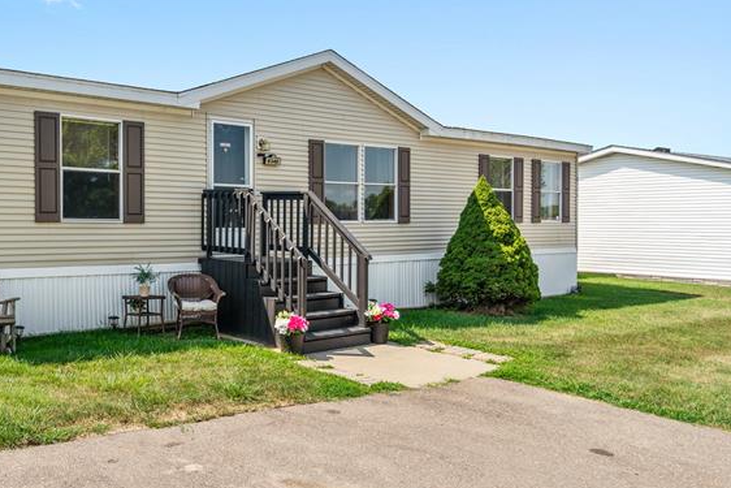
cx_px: 160
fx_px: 630
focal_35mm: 31
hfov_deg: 56.5
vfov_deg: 42.0
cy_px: 182
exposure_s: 1/400
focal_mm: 17
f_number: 9
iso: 320
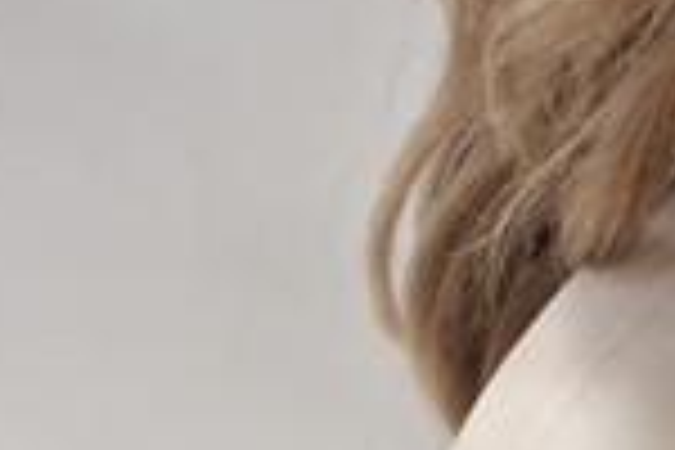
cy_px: 92
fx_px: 1500
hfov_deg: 24.7
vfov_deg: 16.9
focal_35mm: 80
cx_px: 590
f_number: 1.8
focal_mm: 5.4
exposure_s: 1/180
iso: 200
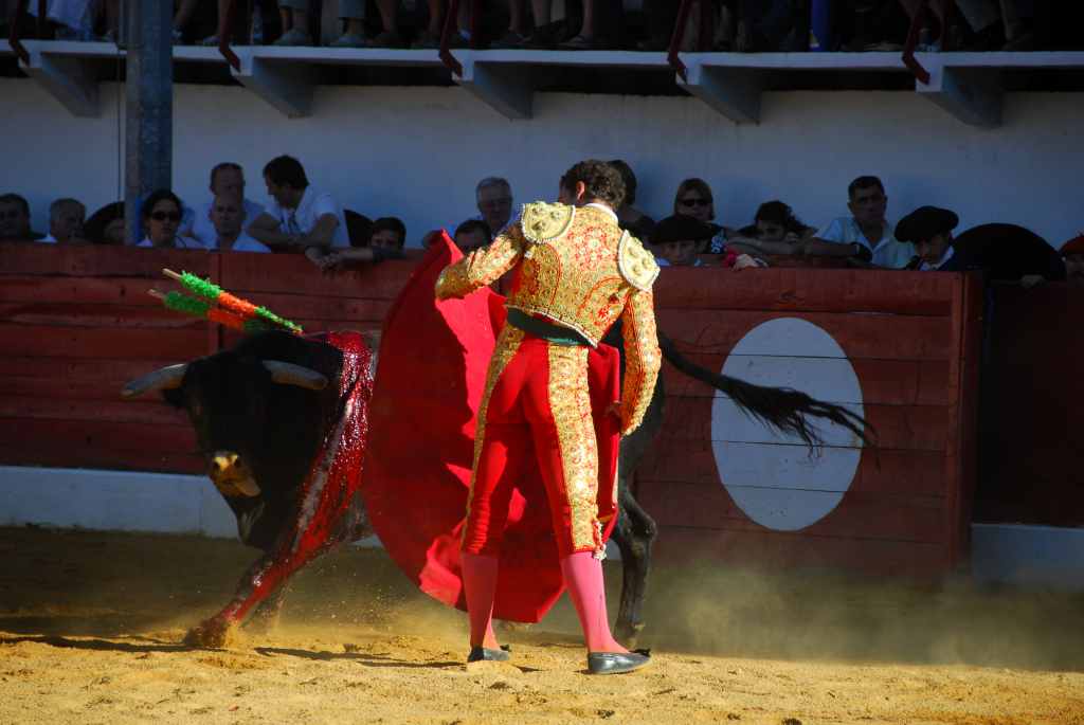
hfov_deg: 8.1
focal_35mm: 255
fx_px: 7686
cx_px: 542
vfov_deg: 5.4
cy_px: 362
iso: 220
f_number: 5.6
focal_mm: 170
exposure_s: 1/500
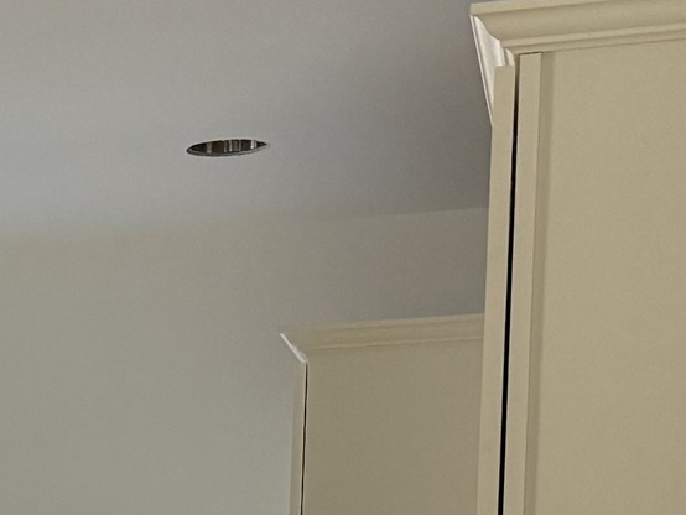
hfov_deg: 13.0
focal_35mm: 133
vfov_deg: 10.4
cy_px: 969
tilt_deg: -3.6
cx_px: -655
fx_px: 2637
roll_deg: +0.1
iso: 160
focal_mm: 6.76
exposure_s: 1/121
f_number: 1.78
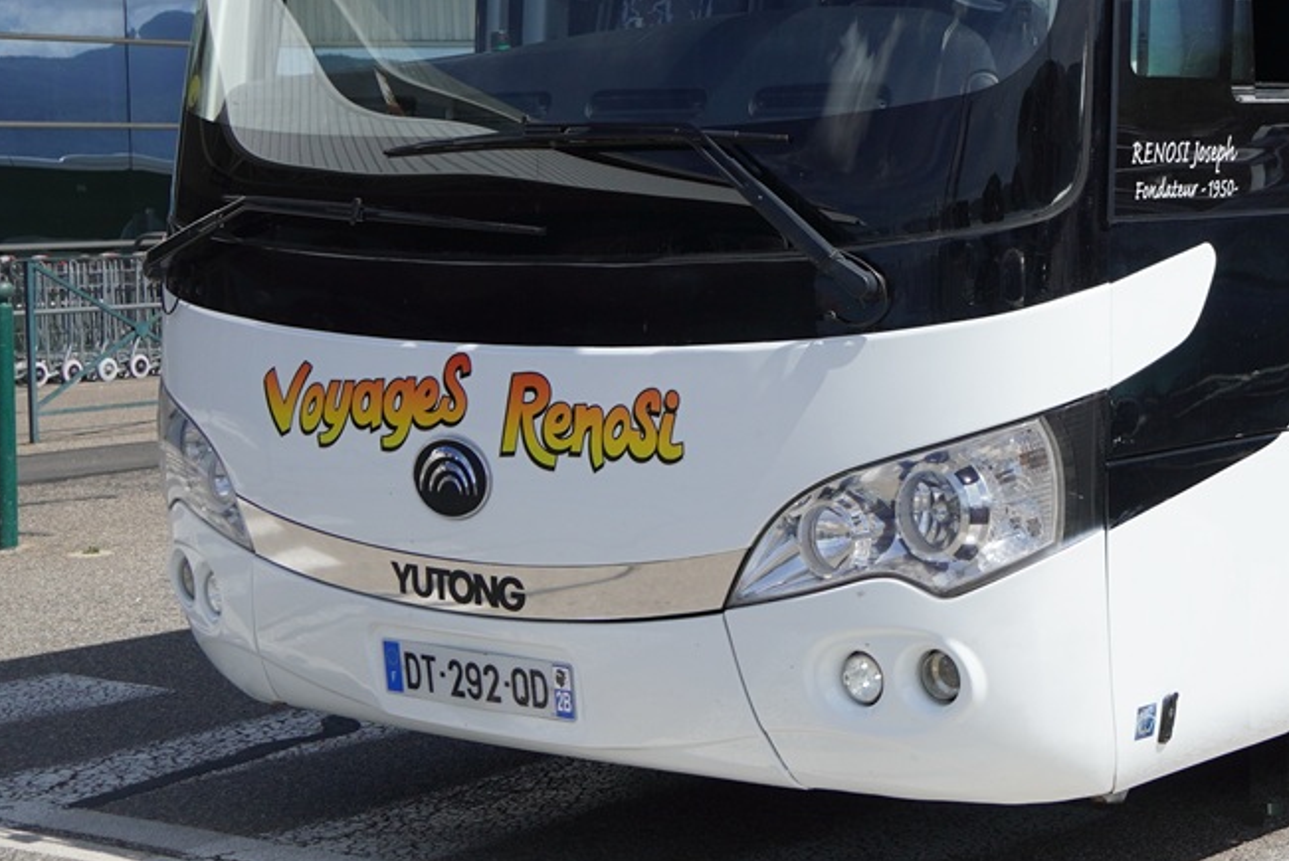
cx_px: 1139
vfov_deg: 18.1
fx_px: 2654
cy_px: 61
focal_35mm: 74
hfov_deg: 26.5
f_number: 4
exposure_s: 1/2000
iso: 160
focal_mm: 23
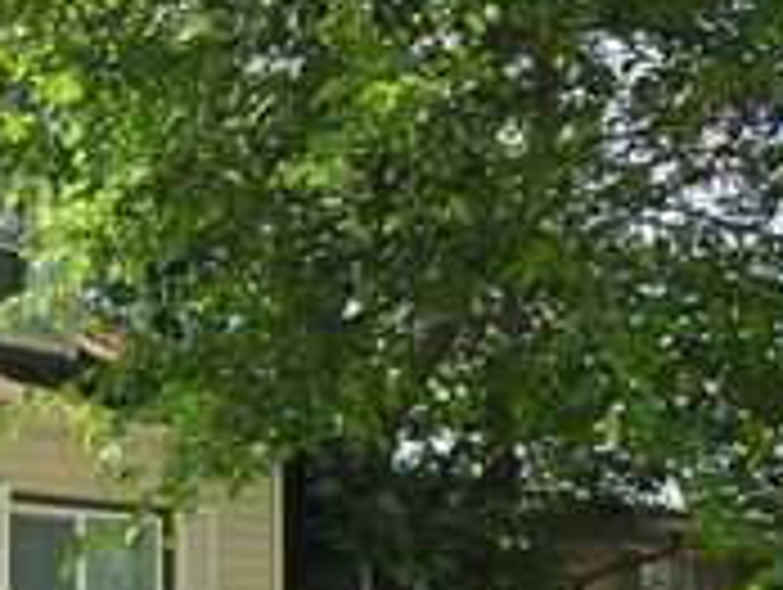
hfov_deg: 25.0
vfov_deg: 21.8
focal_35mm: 66
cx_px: -261
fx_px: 1495
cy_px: 529
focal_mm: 6.3
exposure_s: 1/2586
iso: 80
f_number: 1.7
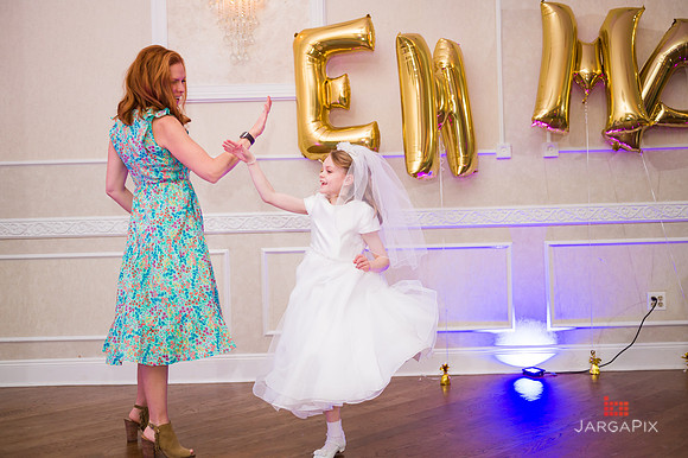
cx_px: 344
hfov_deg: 50.7
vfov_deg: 35.0
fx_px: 726
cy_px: 229
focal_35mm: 38
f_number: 3.2
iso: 1250
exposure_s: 1/200
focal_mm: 38
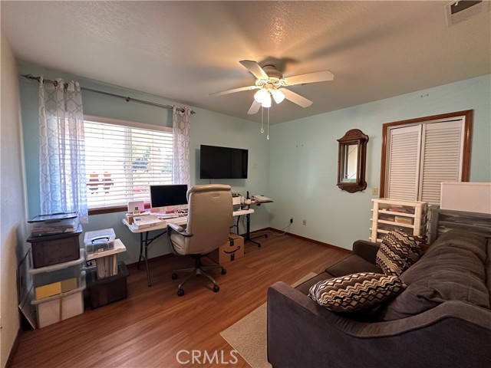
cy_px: 184
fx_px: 199
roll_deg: +0.1
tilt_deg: -3.1
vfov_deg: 85.7
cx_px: 246
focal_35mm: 14
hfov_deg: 102.1
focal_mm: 2.22
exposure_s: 1/60
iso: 320
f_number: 2.2
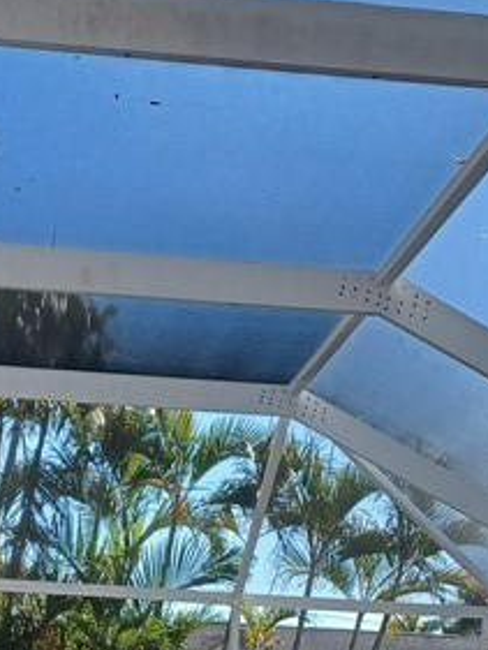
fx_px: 1709
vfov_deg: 20.1
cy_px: 798
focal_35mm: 91
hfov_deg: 16.2
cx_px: 206
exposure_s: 1/206
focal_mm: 4.6
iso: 32
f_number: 1.8
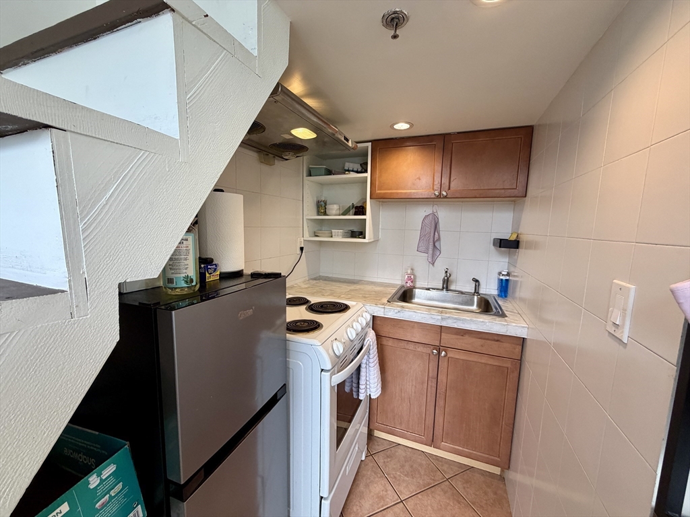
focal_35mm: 14
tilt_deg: -7.5
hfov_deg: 102.1
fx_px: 279
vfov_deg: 85.7
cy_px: 258
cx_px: 345
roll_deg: -2.1
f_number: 2.2
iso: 250
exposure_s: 1/120
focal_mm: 2.22
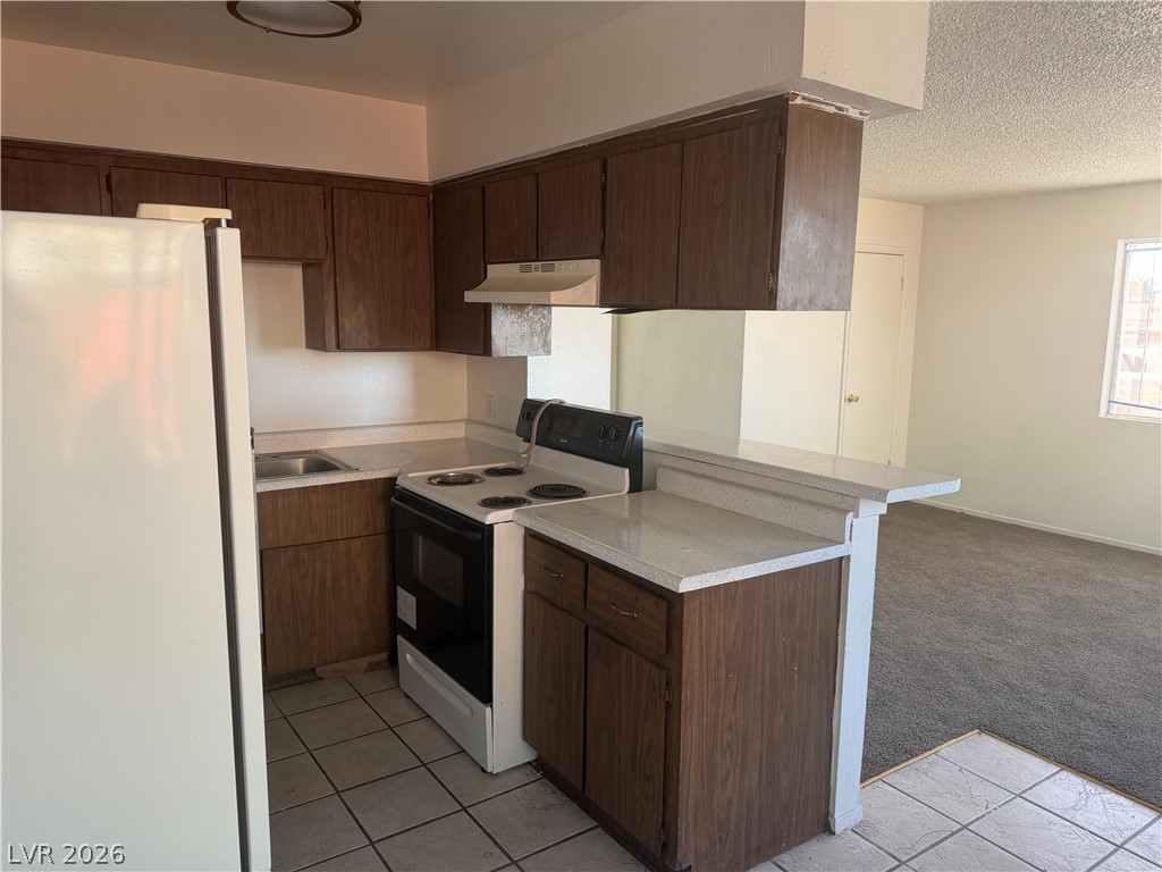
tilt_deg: -7.7
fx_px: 806
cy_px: 436
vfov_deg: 56.8
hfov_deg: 71.6
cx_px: 581
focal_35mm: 24
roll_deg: -0.8
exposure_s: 1/121
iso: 160
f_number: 1.78
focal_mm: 6.76
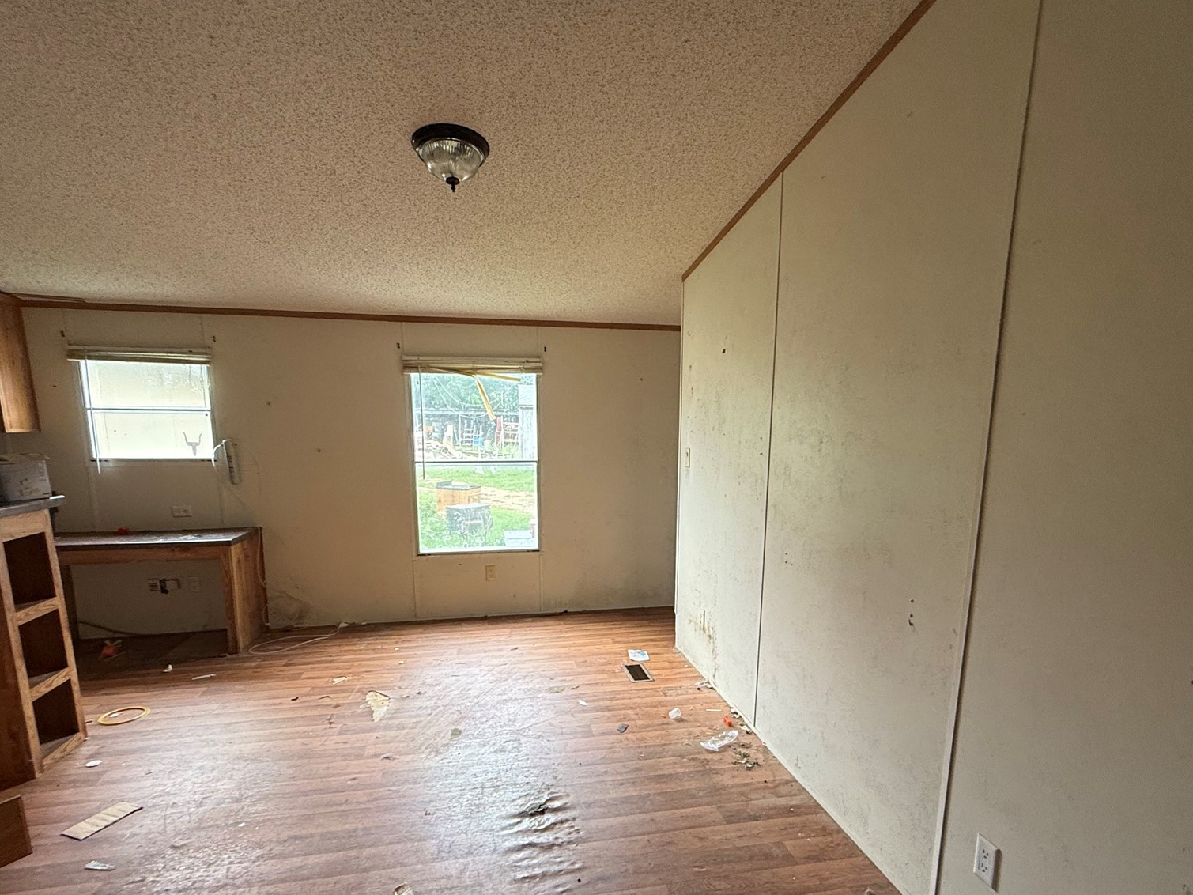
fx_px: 655
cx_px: 622
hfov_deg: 84.6
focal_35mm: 19
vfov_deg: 67.8
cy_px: 551
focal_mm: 2.22
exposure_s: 1/99
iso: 125
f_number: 2.2
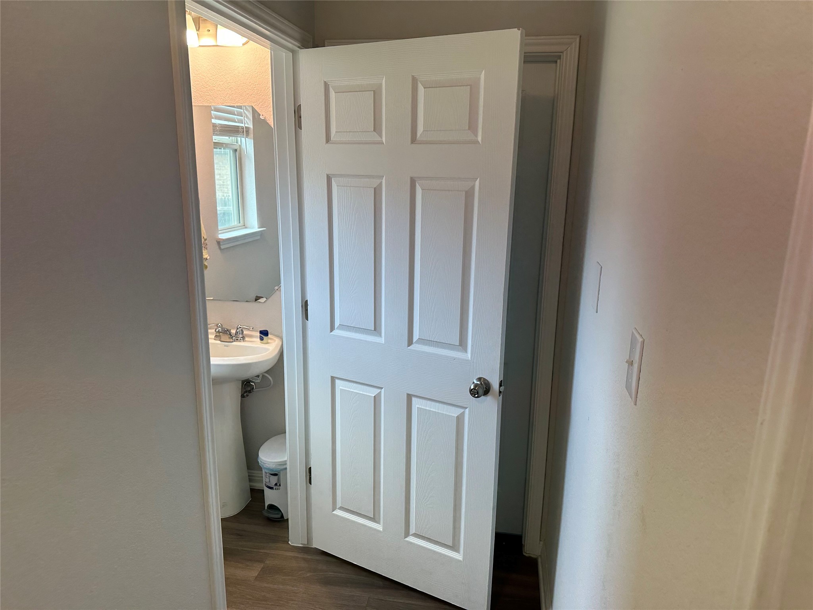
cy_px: 305
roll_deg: -1.4
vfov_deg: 56.8
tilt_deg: -13.6
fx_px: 564
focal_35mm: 24
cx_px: 406
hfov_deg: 71.6
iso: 125
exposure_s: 1/120
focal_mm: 6.86
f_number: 1.78
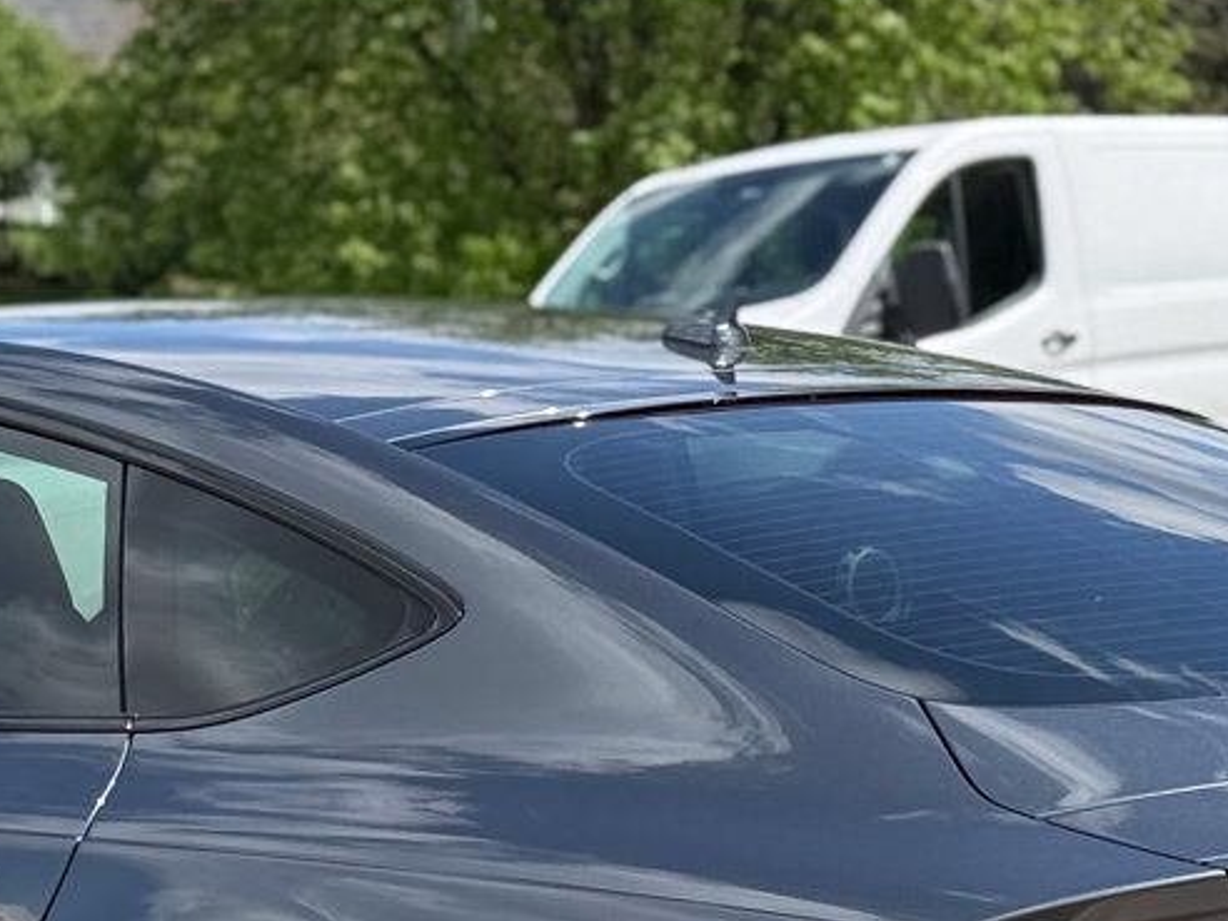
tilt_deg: -8.2
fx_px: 5534
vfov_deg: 9.4
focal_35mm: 156
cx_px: 439
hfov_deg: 12.6
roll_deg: +0.1
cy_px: 943
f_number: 1.78
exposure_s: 1/3378
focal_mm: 6.76
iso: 80
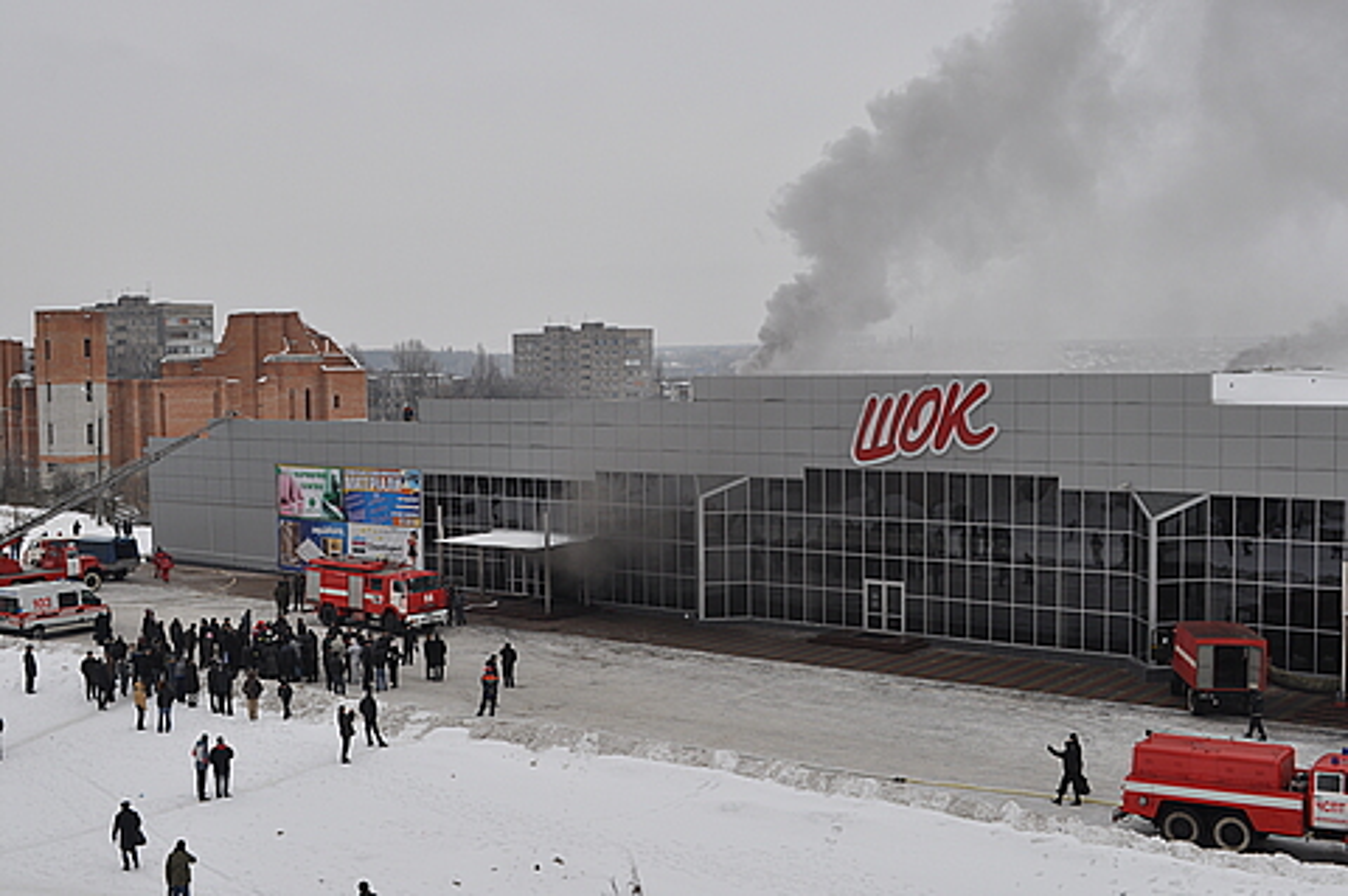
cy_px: 448
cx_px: 674
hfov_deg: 43.6
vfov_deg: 29.8
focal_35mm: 45
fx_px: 1683
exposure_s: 1/320
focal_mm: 30
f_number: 9
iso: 200
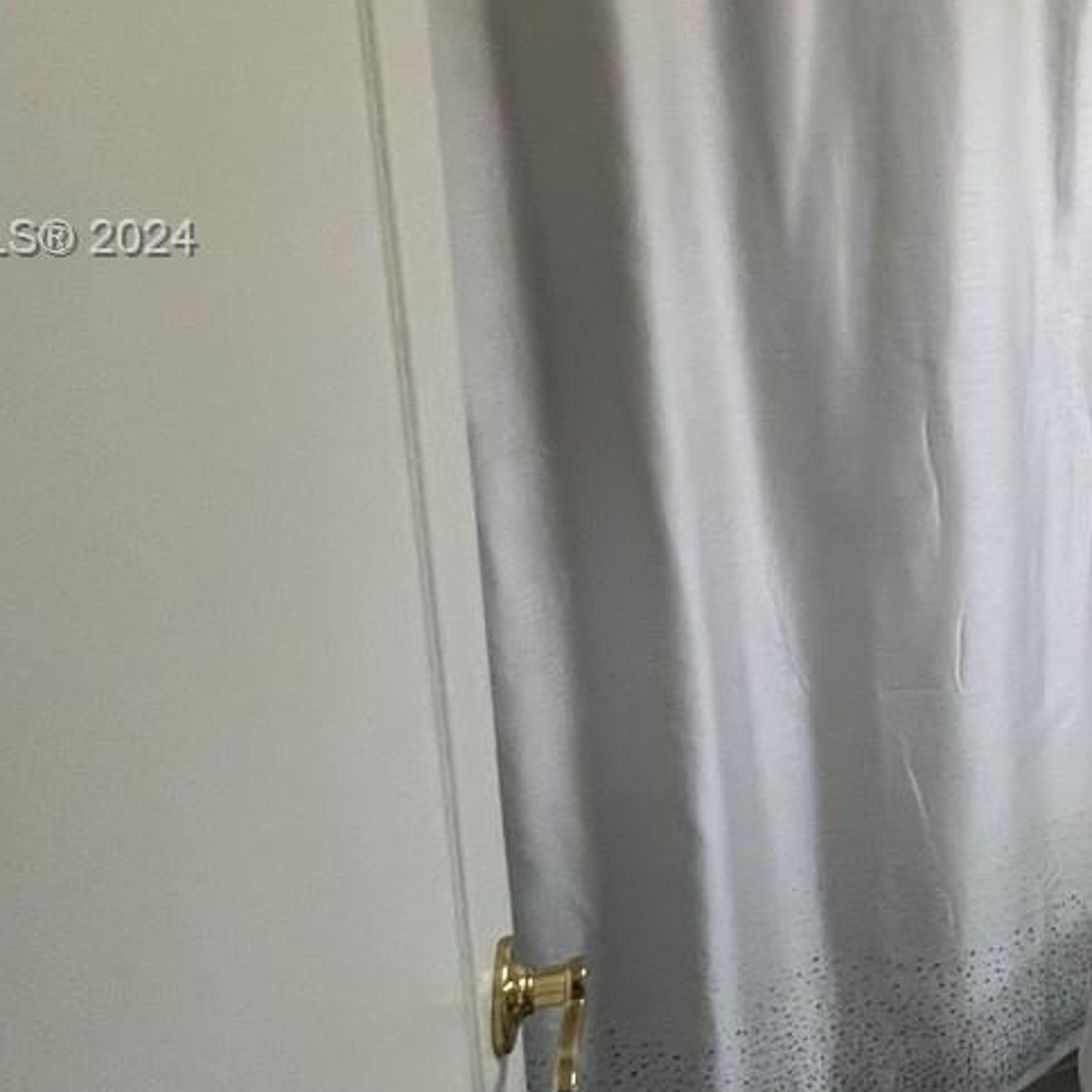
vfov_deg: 42.2
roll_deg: -2.1
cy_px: 241
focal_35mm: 38
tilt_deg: -13.8
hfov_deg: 35.5
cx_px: 1279
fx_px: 1356
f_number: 1.8
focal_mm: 1.57
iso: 200
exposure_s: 1/120
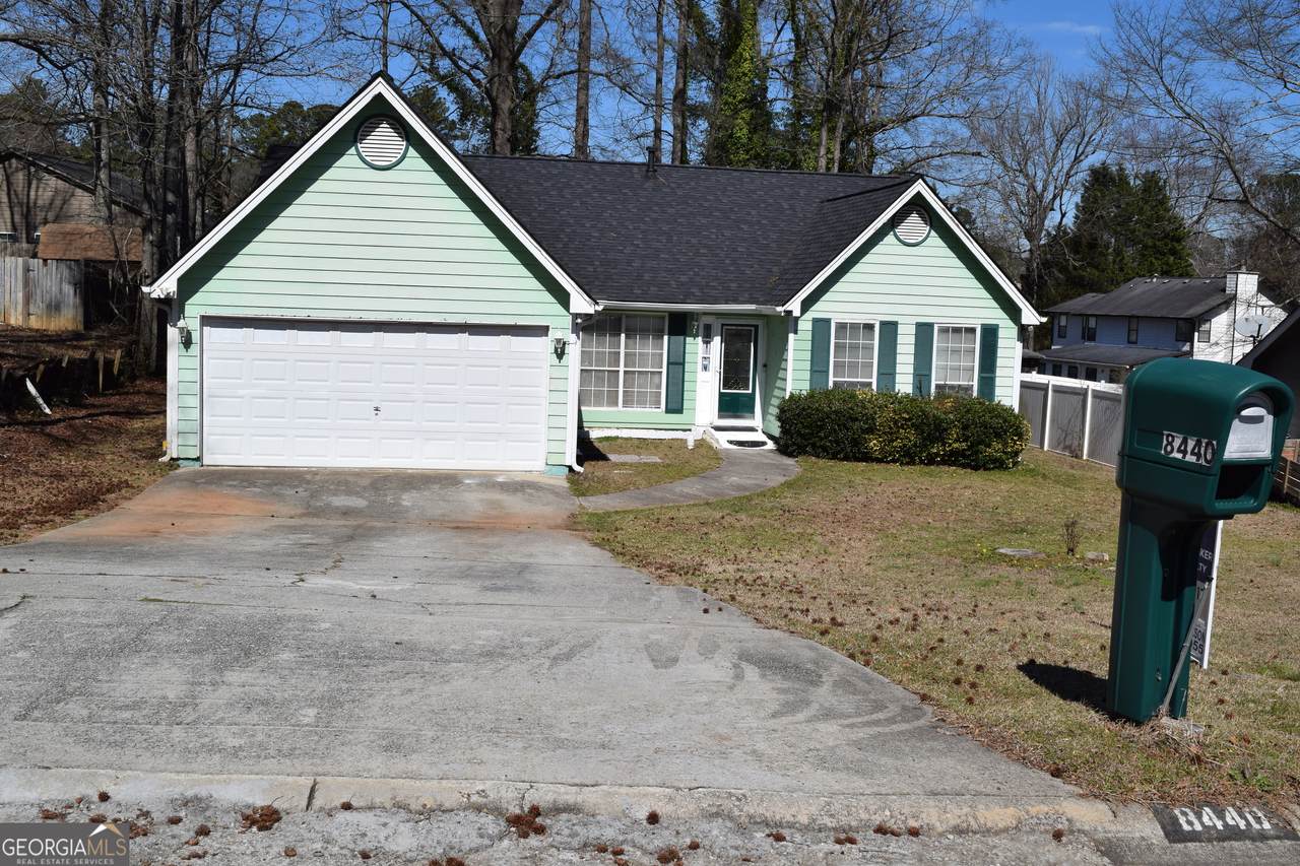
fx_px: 1354
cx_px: 650
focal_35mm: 38
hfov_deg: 51.3
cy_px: 433
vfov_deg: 35.5
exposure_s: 1/500
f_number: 11
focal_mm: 25
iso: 200
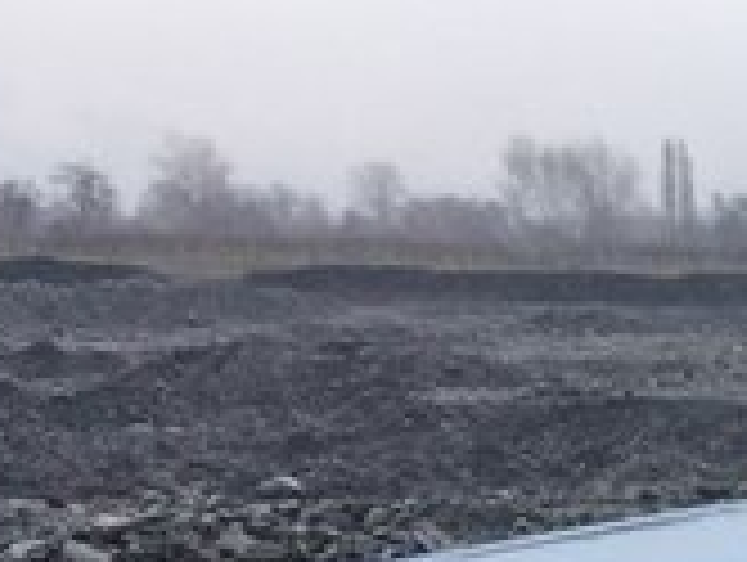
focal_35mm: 115
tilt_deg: -13.4
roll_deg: -1.2
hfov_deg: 14.6
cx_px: 1418
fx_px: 2485
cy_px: 1036
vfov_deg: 11.8
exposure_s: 1/33
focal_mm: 4.15
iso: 40
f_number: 2.2
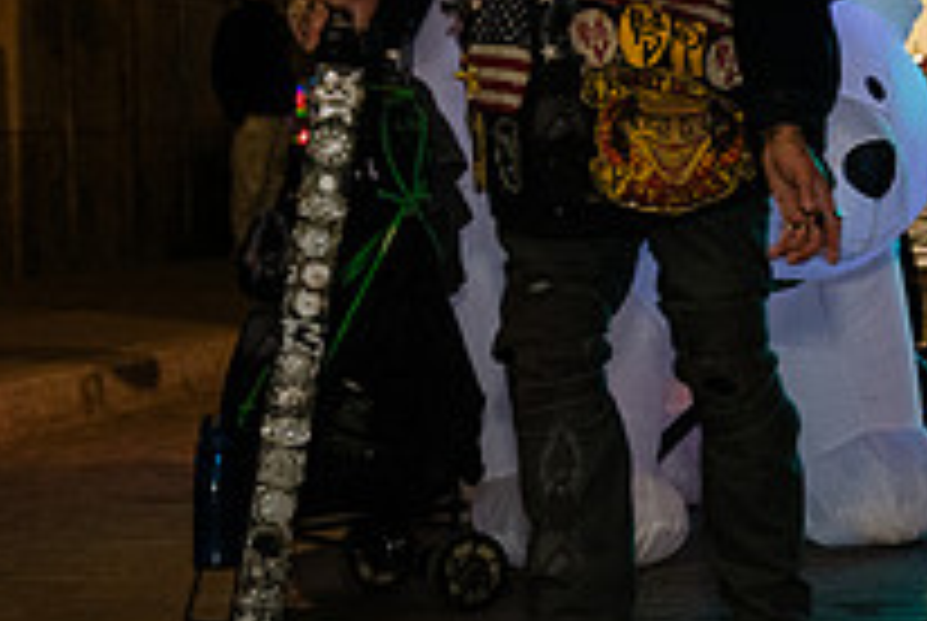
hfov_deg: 16.7
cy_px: 279
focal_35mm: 116
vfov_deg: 11.9
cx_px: 1169
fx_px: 2991
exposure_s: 1/200
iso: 4000
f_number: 3.5
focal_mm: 38
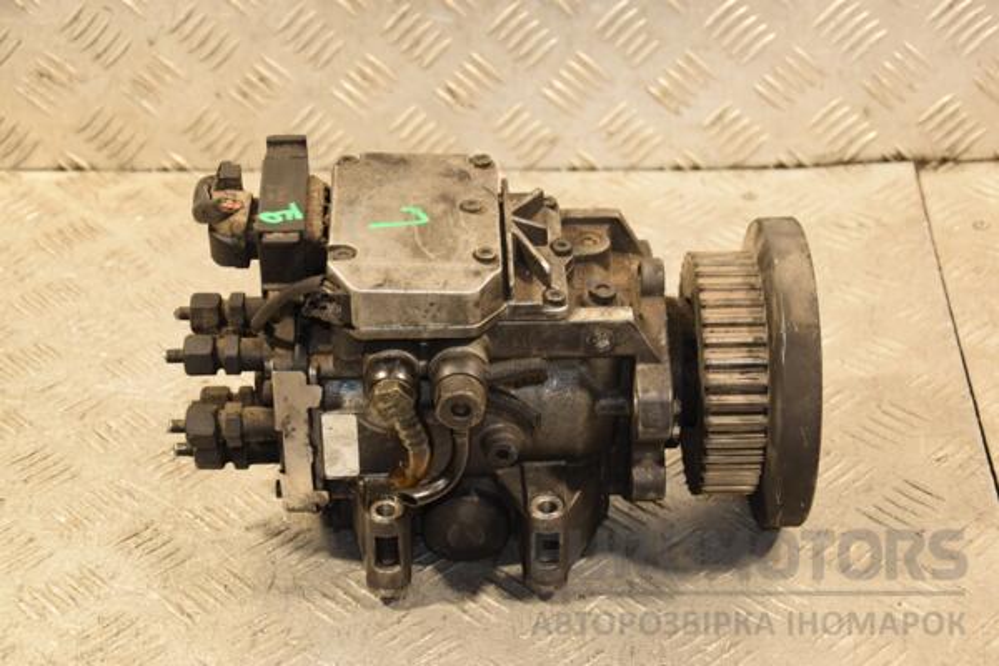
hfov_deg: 27.0
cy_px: 333
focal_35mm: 75
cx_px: 500
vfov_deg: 18.2
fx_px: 2081
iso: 800
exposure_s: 1/100
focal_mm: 50
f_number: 5
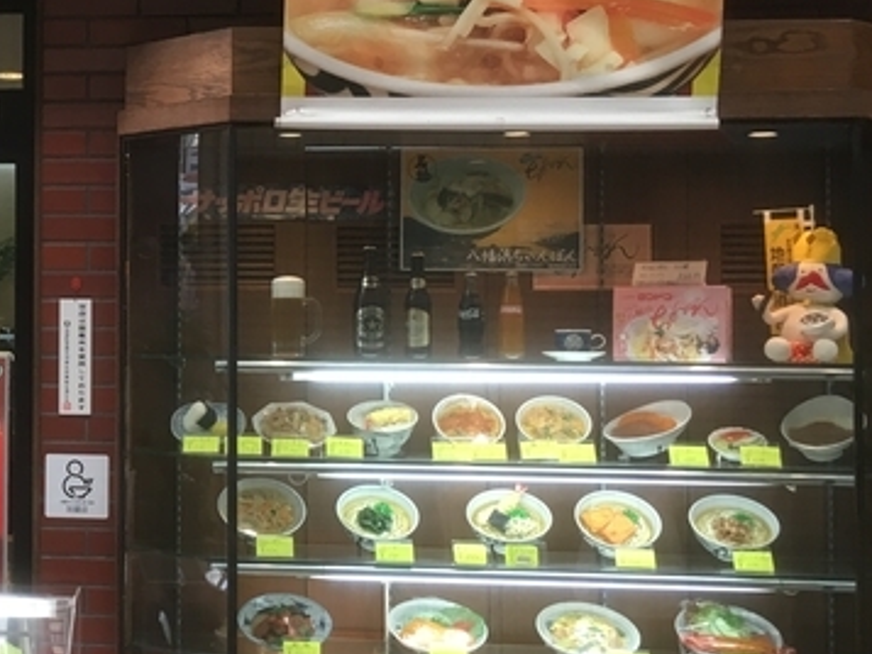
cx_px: -37
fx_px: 1638
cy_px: 290
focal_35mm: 65
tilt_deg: +1.6
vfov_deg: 22.6
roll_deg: -1.0
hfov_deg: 27.7
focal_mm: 4.15
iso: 32
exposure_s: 1/30
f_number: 2.2
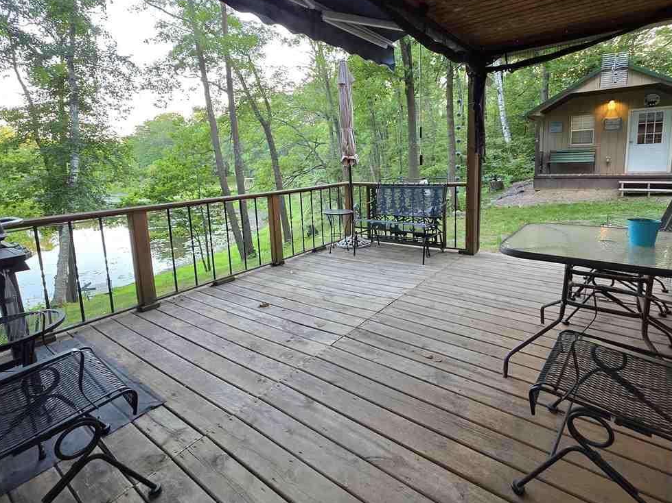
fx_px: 330
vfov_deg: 74.1
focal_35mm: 17
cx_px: 348
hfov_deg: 91.0
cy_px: 209
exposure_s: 1/60
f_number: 1.9
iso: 250
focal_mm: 2.2
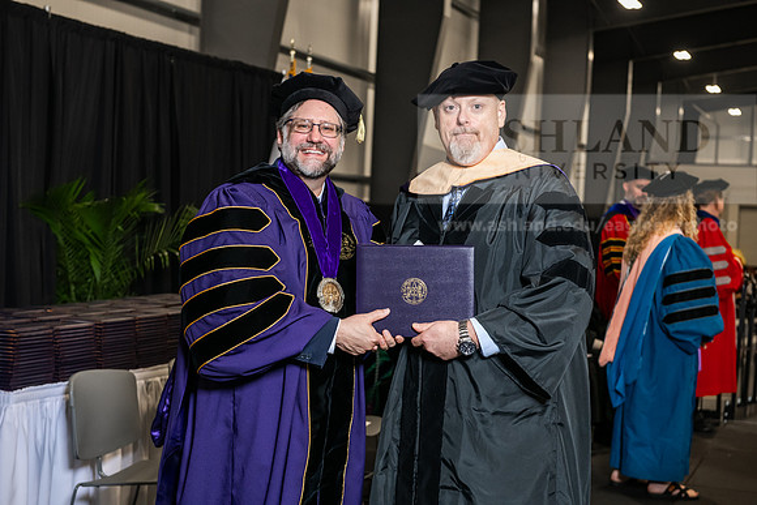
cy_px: 252
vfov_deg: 21.9
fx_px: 1304
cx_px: 378
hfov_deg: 32.4
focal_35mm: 62
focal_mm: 62
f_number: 5
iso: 2000
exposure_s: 1/200
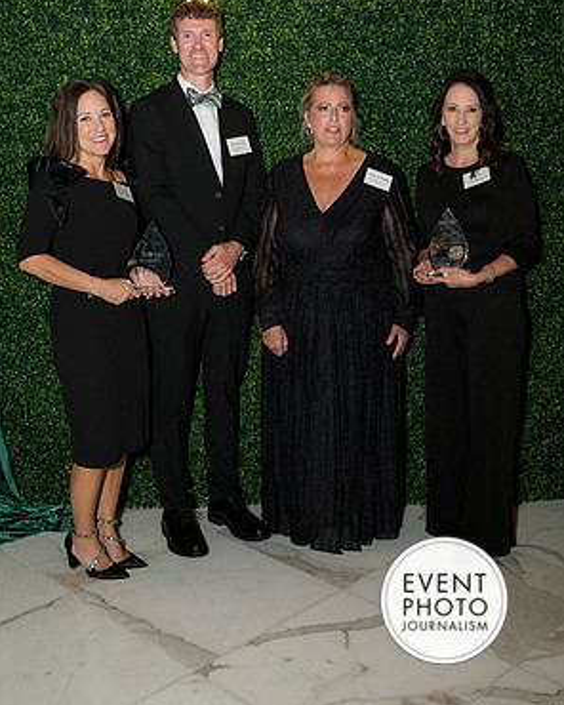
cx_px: 284
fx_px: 835
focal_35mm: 40
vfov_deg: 45.6
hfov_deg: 37.3
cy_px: 295
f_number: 5
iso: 800
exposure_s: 1/160
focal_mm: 35
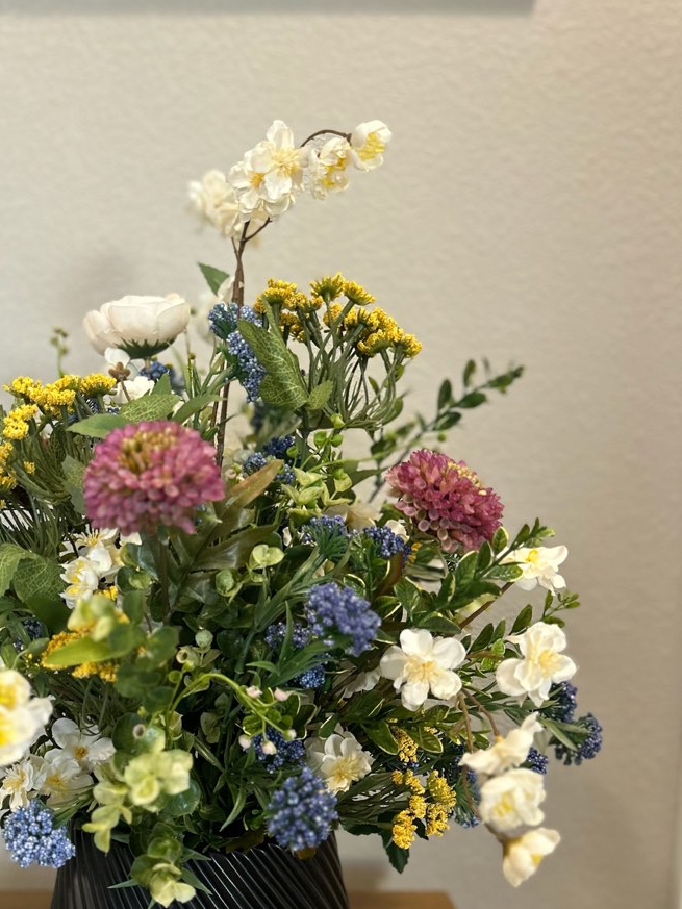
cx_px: 216
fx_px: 867
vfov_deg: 54.3
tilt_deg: -5.8
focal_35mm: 33
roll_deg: +0.5
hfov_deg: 42.3
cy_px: 600
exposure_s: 1/60
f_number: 1.78
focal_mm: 6.86
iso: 250
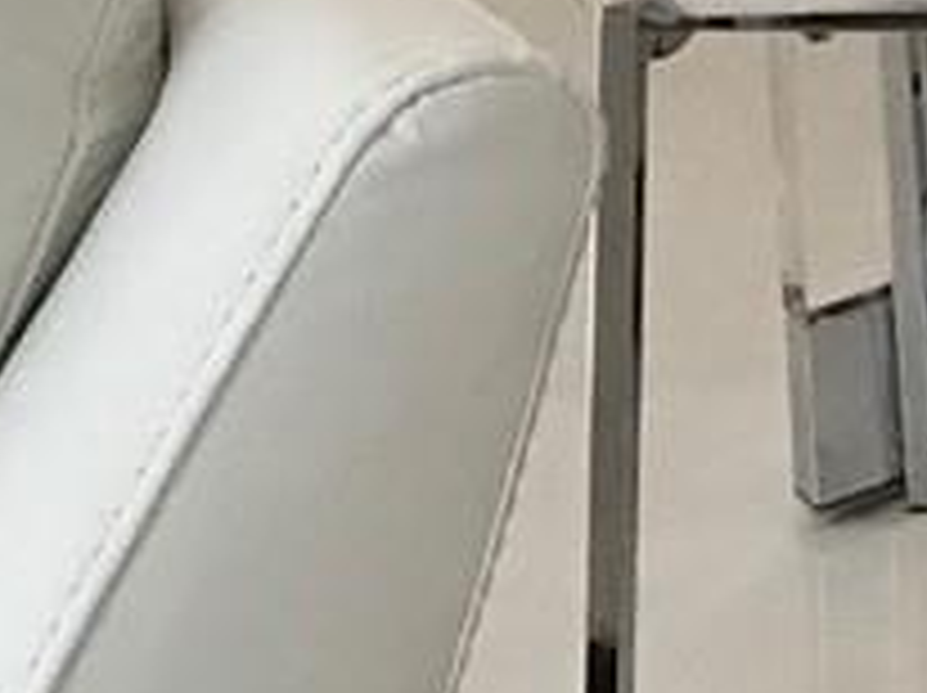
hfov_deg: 7.5
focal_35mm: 218
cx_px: 3195
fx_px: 5831
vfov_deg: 6.1
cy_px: -1620
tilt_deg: -8.7
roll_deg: +0.0
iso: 25
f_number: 1.8
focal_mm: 3.99
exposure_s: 1/30
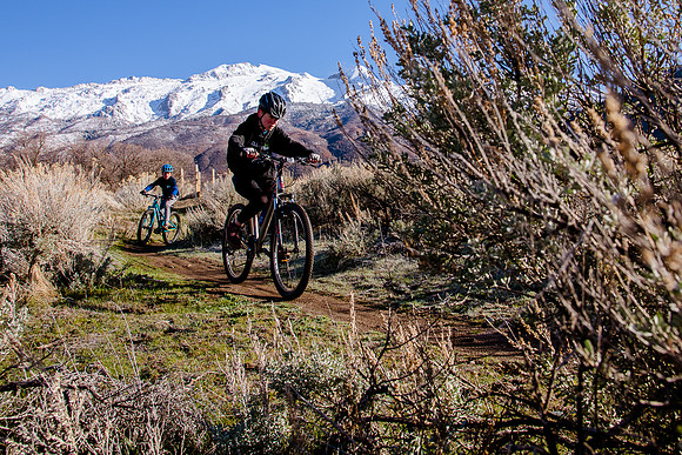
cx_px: 371
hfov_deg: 55.7
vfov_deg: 38.2
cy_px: 134
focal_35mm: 34
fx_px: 644
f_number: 10
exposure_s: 1/320
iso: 250
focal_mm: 24
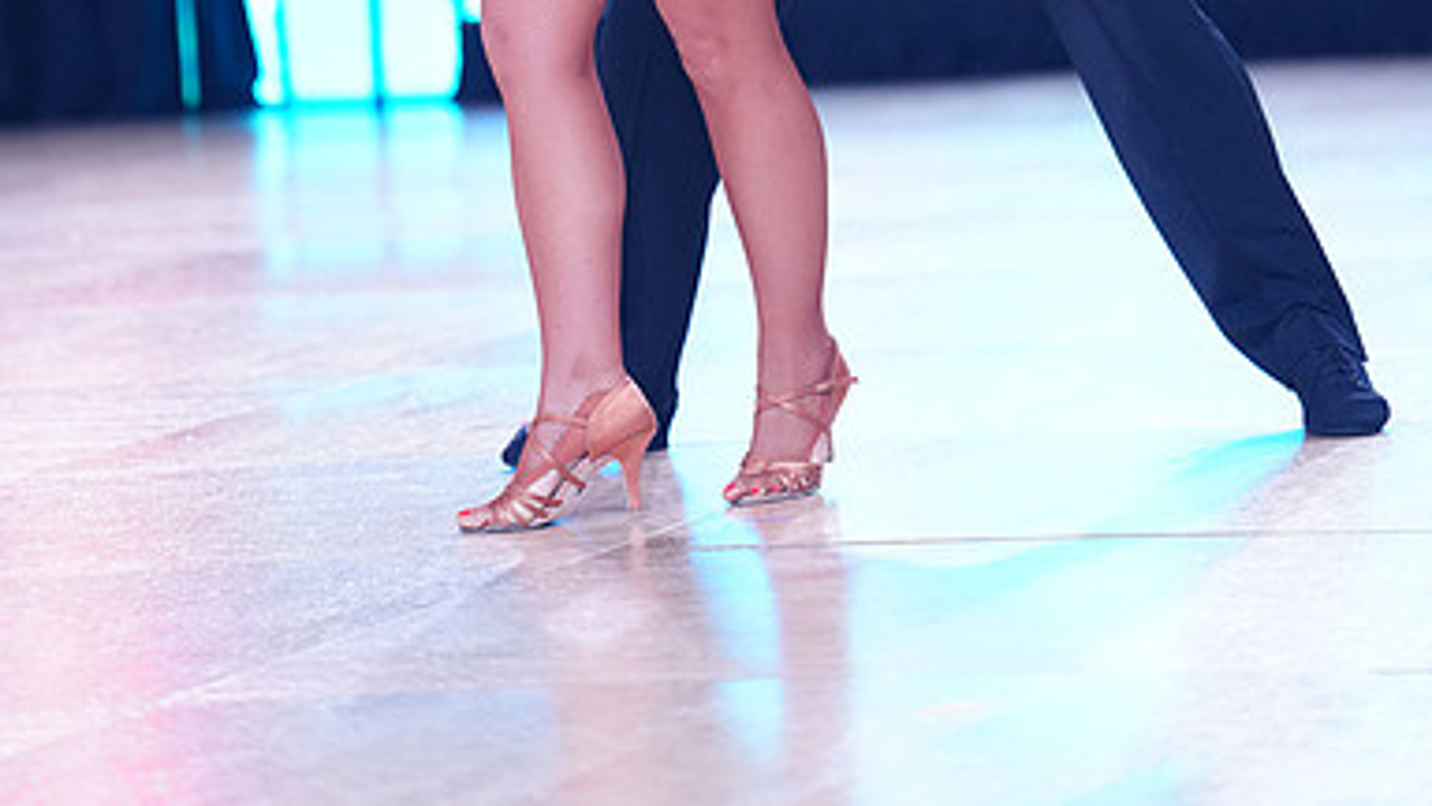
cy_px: -202
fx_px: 9796
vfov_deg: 4.7
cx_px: 718
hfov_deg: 8.4
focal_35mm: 258
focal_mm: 163
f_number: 2.8
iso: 1600
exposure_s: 1/640
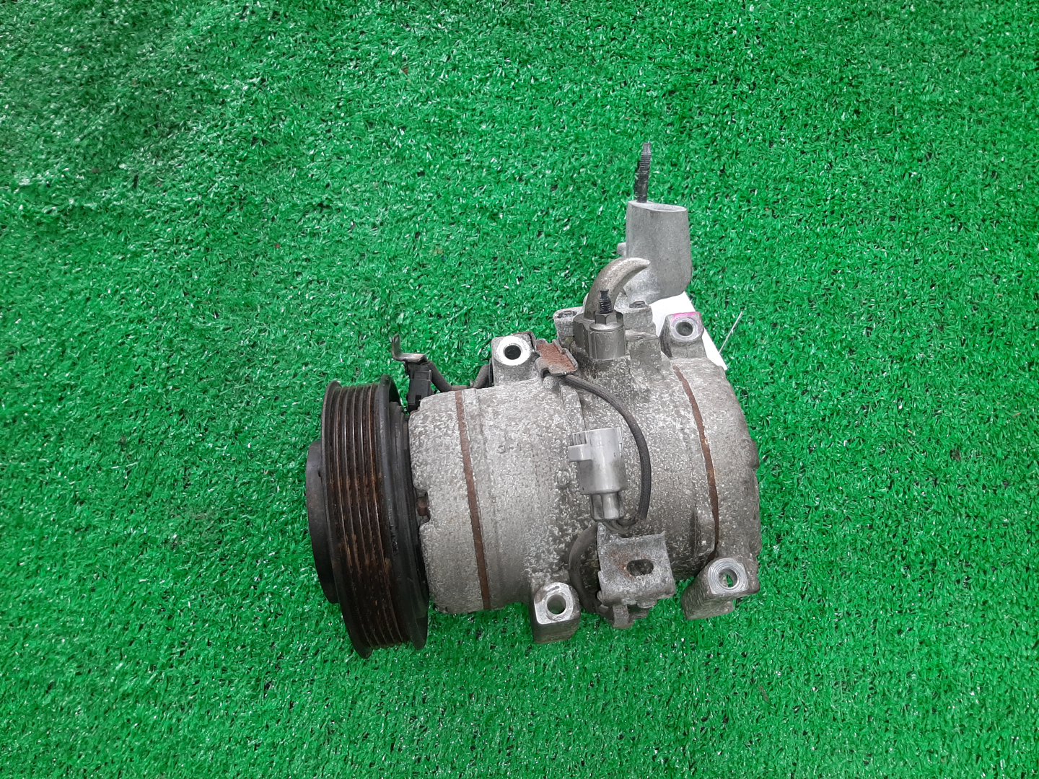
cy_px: 390
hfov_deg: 67.3
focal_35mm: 26
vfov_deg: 53.1
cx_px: 520
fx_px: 780
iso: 94
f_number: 1.7
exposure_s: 1/50
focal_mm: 3.93
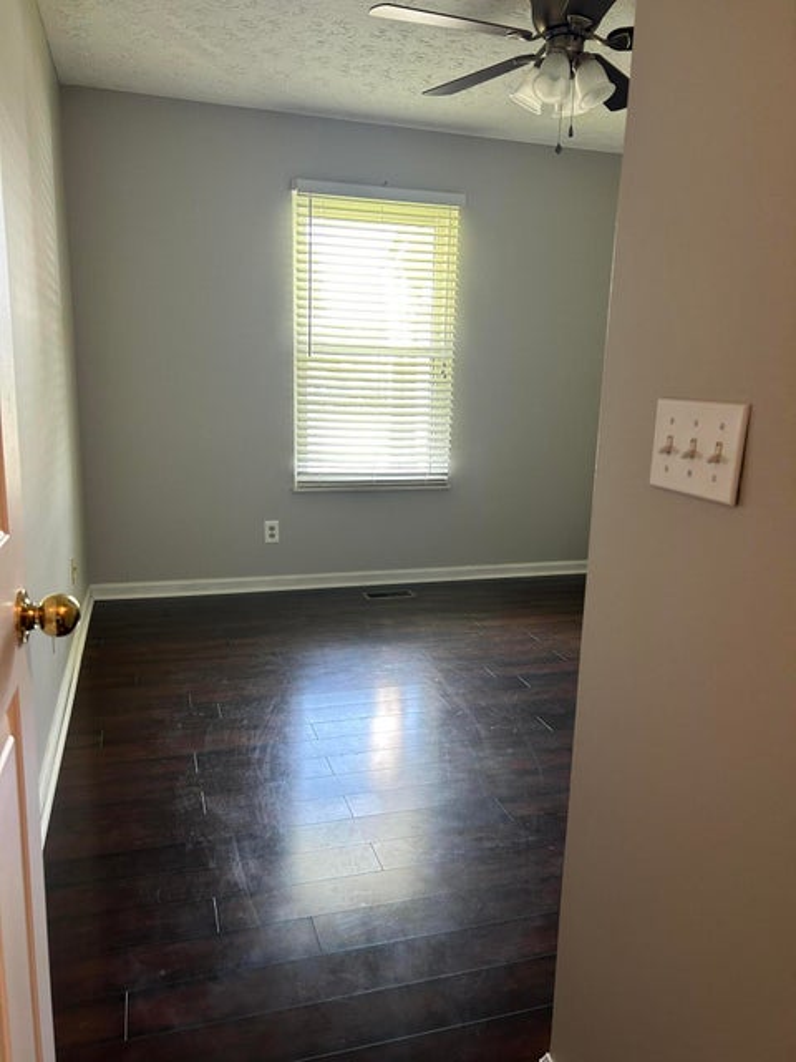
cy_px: 531
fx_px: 797
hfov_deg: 53.1
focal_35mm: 26
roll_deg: -2.7
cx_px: 398
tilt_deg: -12.5
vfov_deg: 67.3
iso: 125
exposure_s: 1/60
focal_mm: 5.7
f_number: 1.5
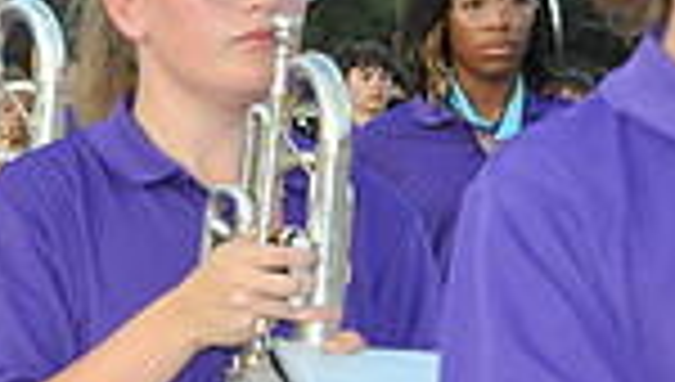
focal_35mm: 404
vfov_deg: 3.0
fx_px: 7244
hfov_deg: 5.2
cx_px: -603
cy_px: 467
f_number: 13
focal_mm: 100
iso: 1600
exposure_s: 1/250
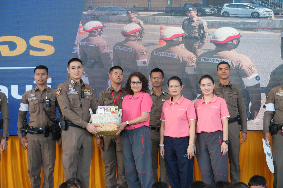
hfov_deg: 32.6
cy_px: 94
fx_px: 483
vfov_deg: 22.1
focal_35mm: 62
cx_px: 142
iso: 1000
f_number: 5.6
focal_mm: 41
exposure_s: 1/160
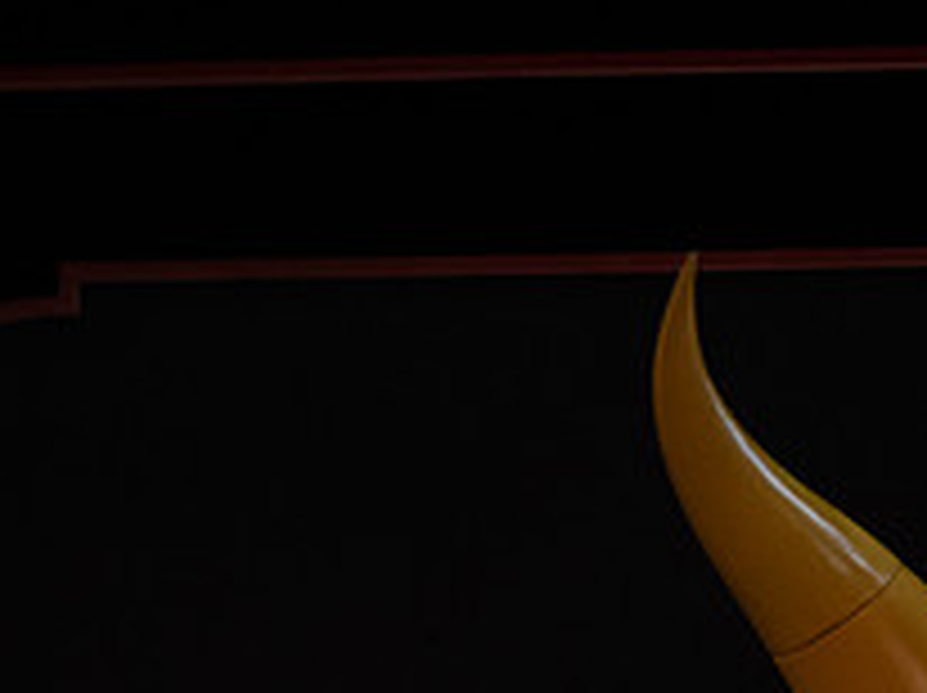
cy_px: 628
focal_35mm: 190
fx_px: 5082
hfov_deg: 10.4
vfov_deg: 7.8
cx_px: 855
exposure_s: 1/30
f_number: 2.8
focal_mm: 70
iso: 3200
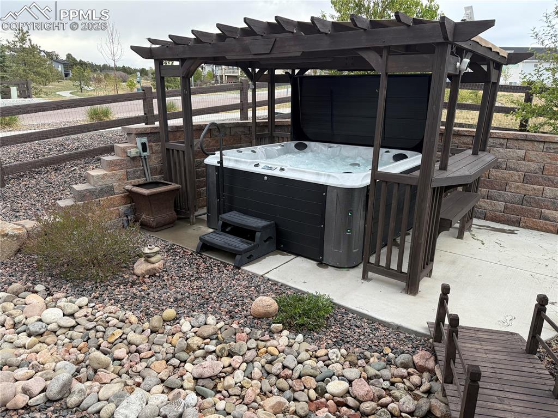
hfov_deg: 71.6
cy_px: 209
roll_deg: -1.6
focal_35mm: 24
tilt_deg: -15.4
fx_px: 387
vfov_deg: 56.8
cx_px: 279
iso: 100
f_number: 1.78
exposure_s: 1/484
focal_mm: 6.76
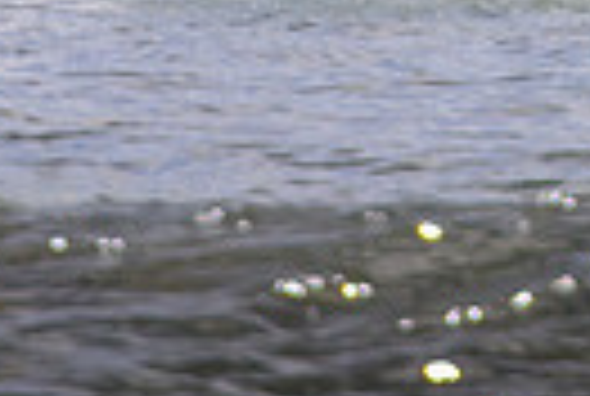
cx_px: 756
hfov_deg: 0.8
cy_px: -422
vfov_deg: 0.6
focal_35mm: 2427
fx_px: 39866
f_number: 5.6
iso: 200
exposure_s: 1/2000
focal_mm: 400
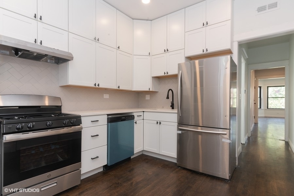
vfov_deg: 64.6
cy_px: 98
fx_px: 155
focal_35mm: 19
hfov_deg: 86.9
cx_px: 147
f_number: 11
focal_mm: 19
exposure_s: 1/10
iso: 400
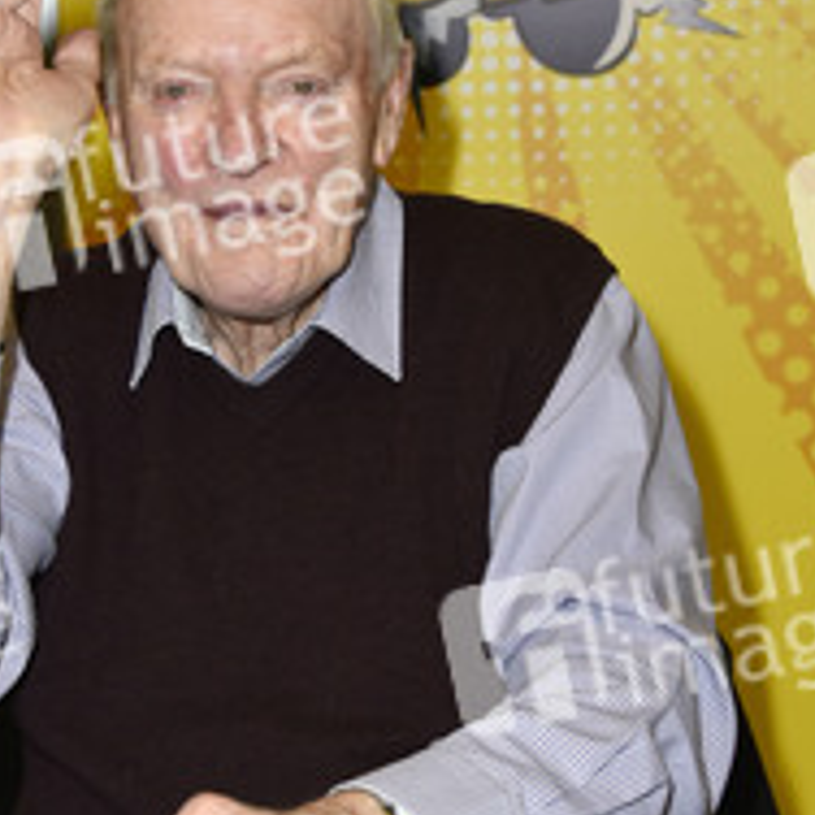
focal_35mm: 94
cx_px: 269
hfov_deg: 18.4
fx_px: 2504
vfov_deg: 18.5
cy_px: 416
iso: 640
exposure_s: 1/125
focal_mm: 52
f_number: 5.6
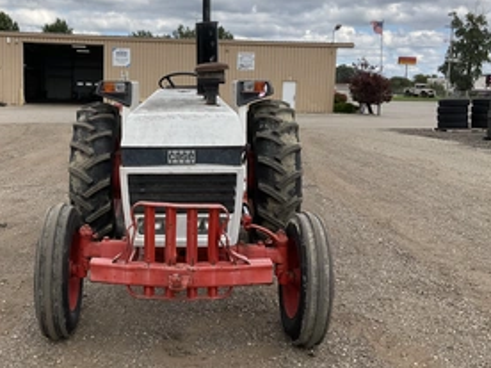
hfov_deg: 44.4
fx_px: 596
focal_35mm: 42
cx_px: 183
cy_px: 153
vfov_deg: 34.3
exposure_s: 1/1730
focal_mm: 3
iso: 25
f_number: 1.8
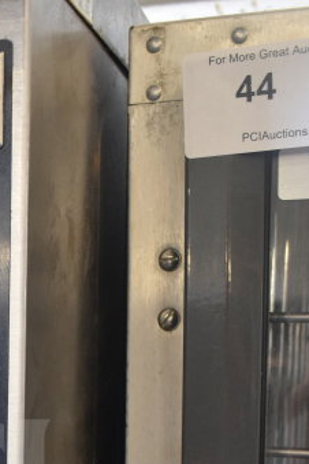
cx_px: -74
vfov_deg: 23.3
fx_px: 1043
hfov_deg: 16.1
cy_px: 528
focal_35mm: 81
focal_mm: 20
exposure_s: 1/30
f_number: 3.8
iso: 250
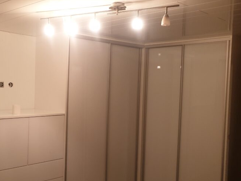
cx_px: 58
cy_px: 100
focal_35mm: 41
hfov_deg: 44.2
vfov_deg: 35.1
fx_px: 285
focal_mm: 4.3
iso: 320
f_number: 2.4
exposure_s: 1/33
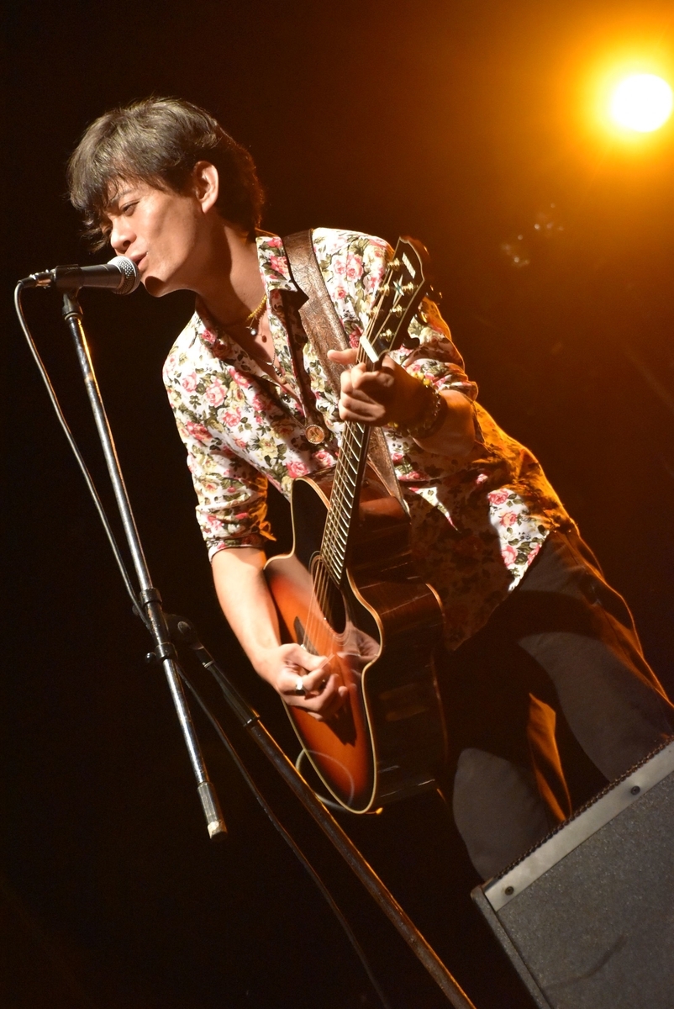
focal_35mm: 150
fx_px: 4205
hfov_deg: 9.2
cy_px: 504
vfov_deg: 13.7
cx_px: 337
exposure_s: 1/60
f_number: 5.6
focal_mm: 100
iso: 5000
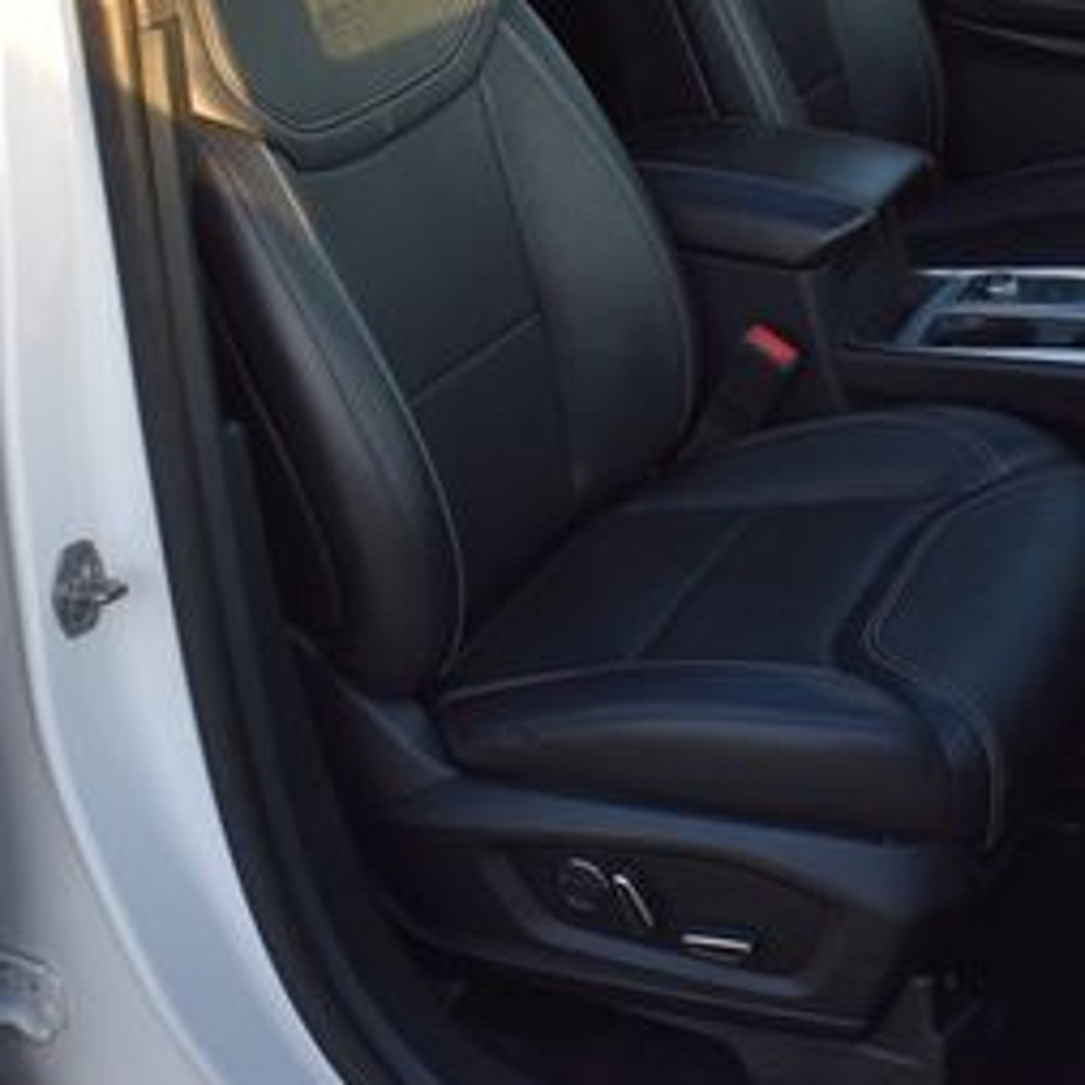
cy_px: 264
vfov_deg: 29.1
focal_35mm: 58
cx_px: 540
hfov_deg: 29.6
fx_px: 2057
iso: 400
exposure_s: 1/250
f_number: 4.5
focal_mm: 18
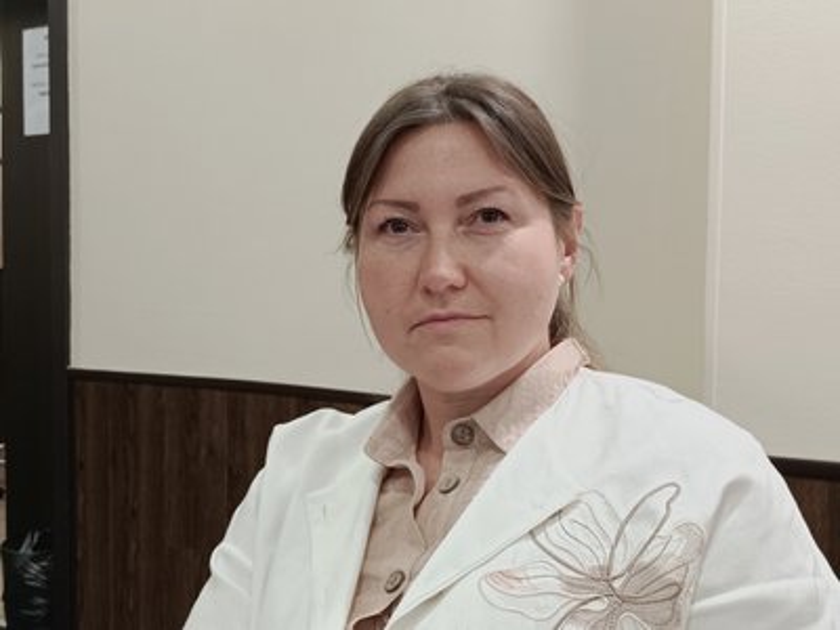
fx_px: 582
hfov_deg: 71.6
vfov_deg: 56.8
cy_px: 315
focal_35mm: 24
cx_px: 420
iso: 868
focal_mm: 6.14
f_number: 1.65
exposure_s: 1/50
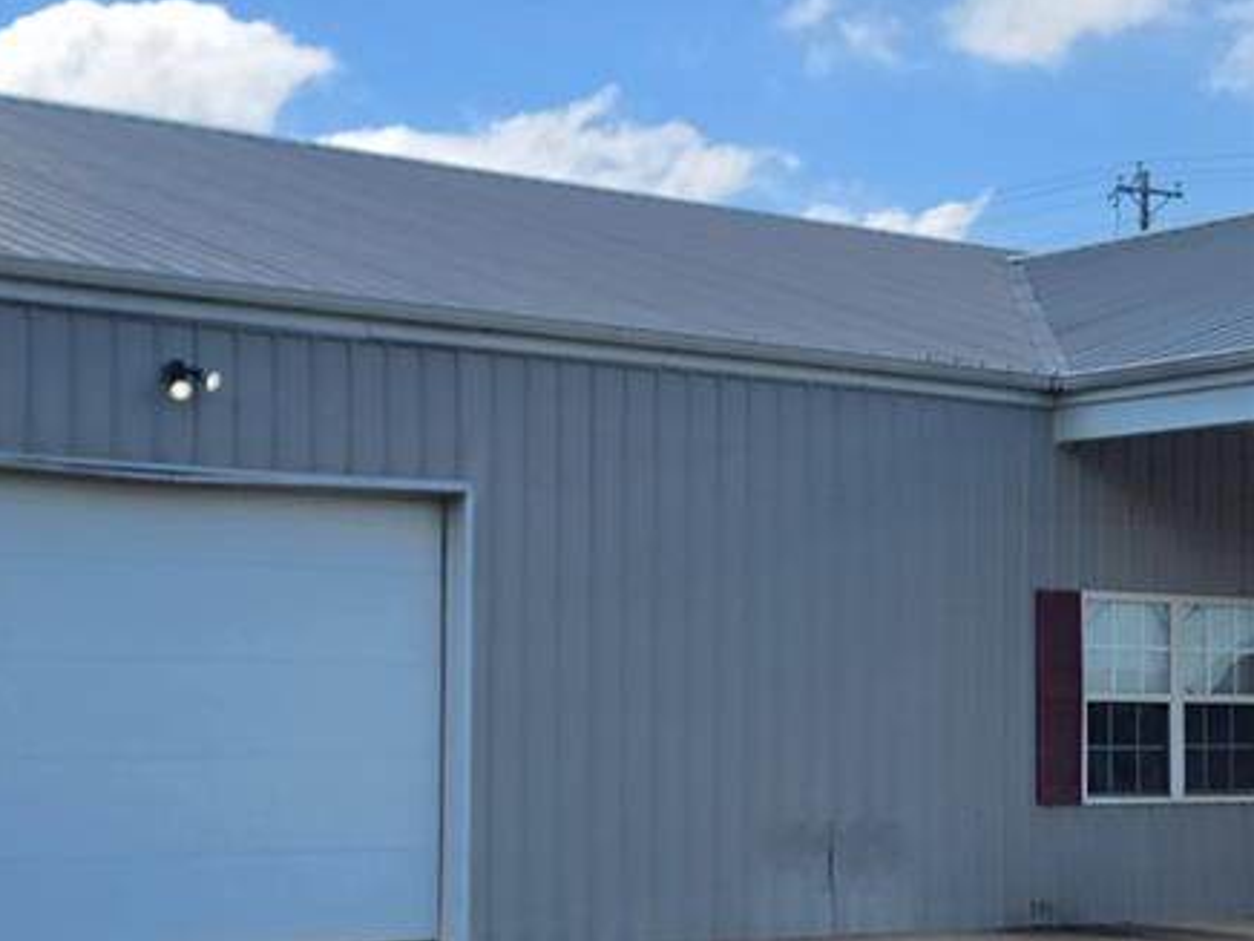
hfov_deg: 30.7
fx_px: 1956
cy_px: 804
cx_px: -213
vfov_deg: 26.3
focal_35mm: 54
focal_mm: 6.4
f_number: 1.8
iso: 12
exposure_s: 1/1111
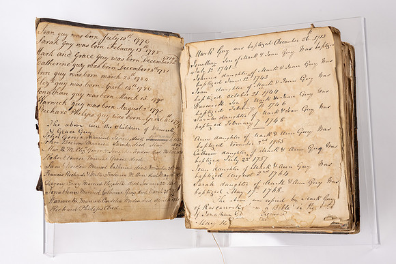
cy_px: 132
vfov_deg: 22.6
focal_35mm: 60
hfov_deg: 33.4
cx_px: 198
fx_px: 660
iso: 100
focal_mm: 60
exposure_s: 1/125
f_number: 13
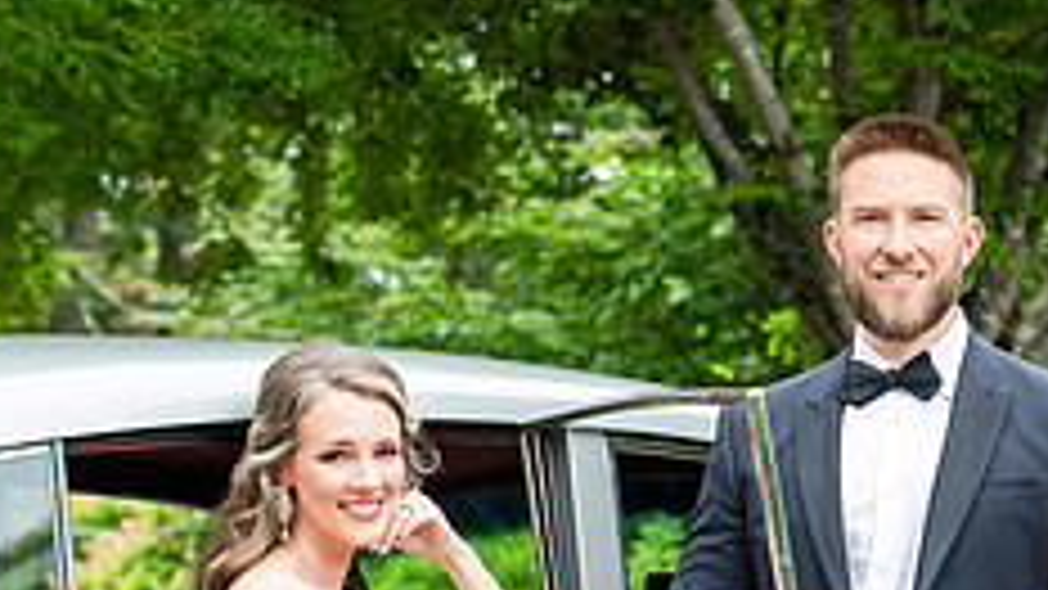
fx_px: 5446
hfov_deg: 11.0
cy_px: 651
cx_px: 814
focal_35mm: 196
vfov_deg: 6.2
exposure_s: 1/250
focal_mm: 75
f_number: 5
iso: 250
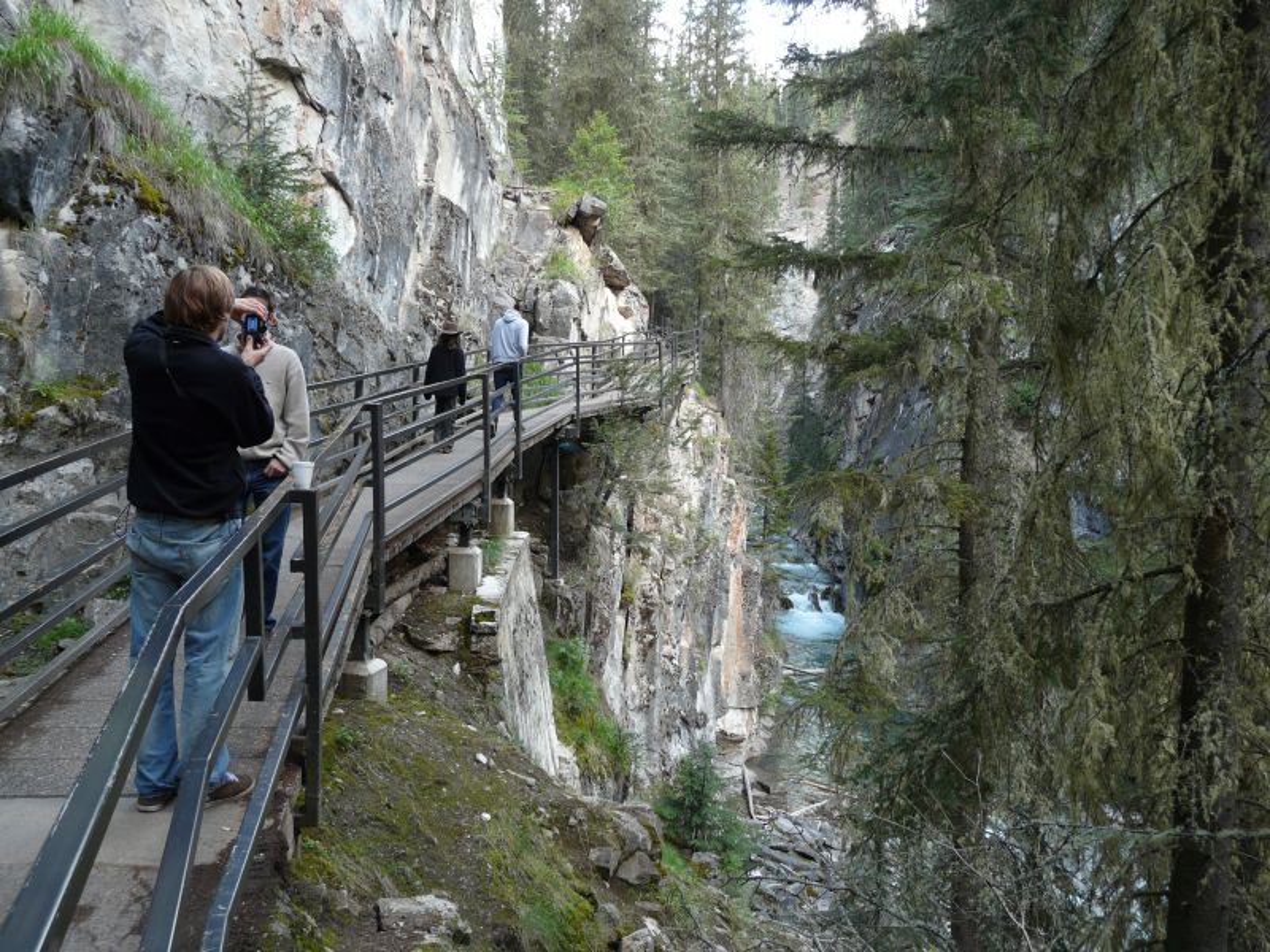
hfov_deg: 63.4
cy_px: 476
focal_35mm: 28
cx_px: 635
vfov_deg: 49.7
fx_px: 1027
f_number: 2.8
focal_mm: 4.6
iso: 100
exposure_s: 1/30
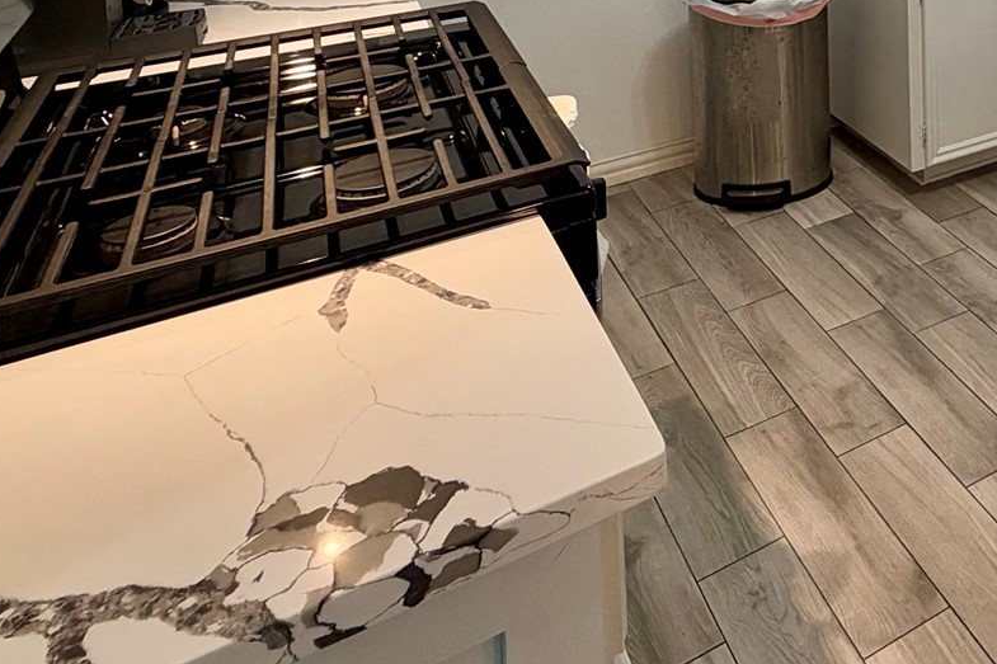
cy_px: -229
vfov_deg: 28.1
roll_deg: +0.7
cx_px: 1038
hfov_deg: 42.4
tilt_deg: -3.9
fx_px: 1052
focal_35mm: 38
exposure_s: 1/120
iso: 250
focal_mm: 2.22
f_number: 2.2
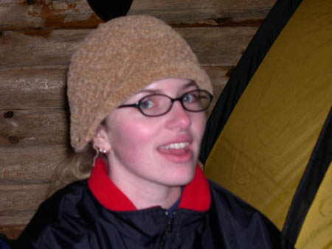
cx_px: 166
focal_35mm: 114
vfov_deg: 13.0
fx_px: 1094
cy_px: 124
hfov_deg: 17.3
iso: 162
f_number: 4.9
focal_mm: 24
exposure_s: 1/60
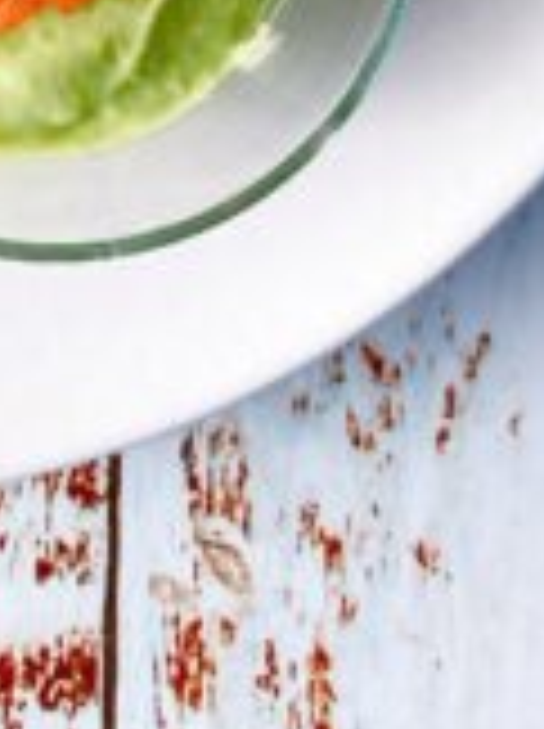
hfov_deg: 13.3
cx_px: -297
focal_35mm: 104
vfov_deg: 17.5
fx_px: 2185
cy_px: -284
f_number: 1.8
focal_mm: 3.99
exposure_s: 1/50
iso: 50
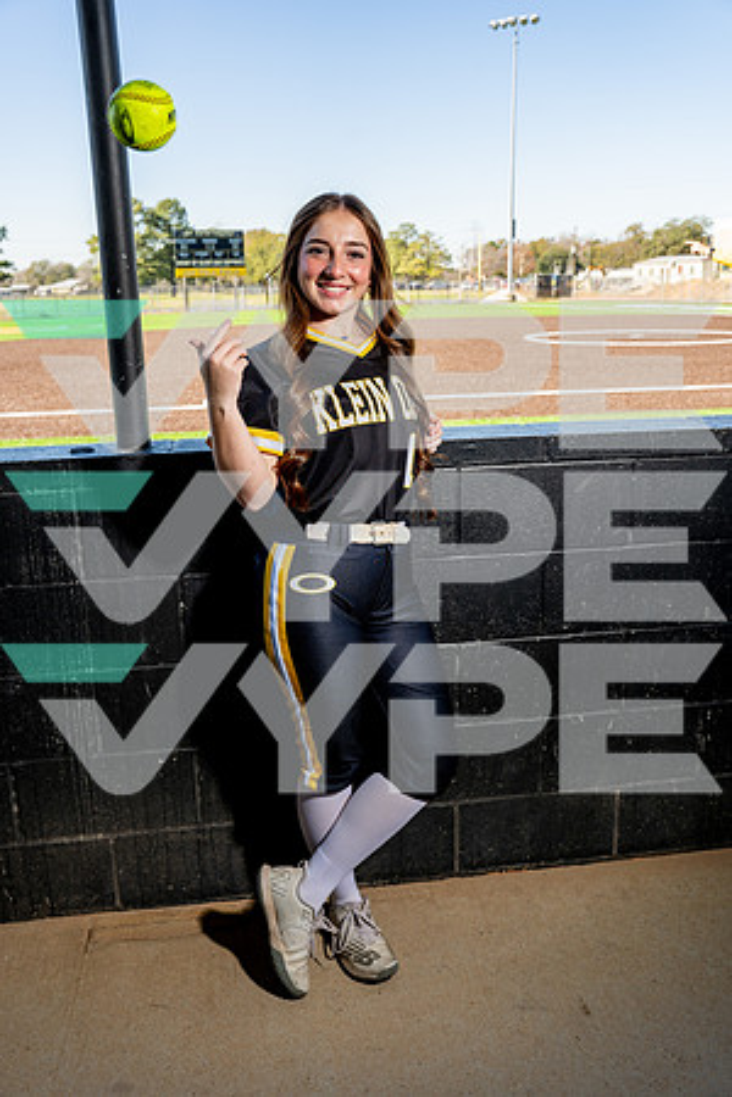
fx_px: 1006
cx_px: 366
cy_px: 548
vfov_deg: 57.2
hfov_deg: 40.0
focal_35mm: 33
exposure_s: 1/250
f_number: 5.6
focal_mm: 33
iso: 100
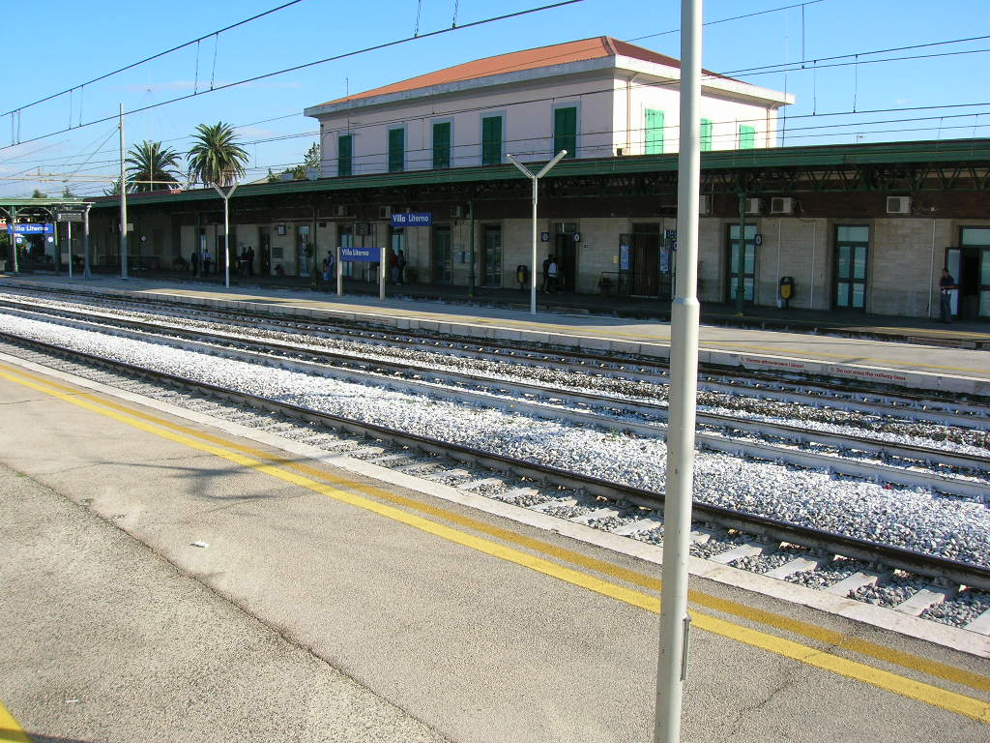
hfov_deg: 54.0
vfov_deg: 41.8
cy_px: 372
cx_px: 495
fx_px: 972
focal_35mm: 34
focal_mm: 5.7
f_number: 4.9
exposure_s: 1/240
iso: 50
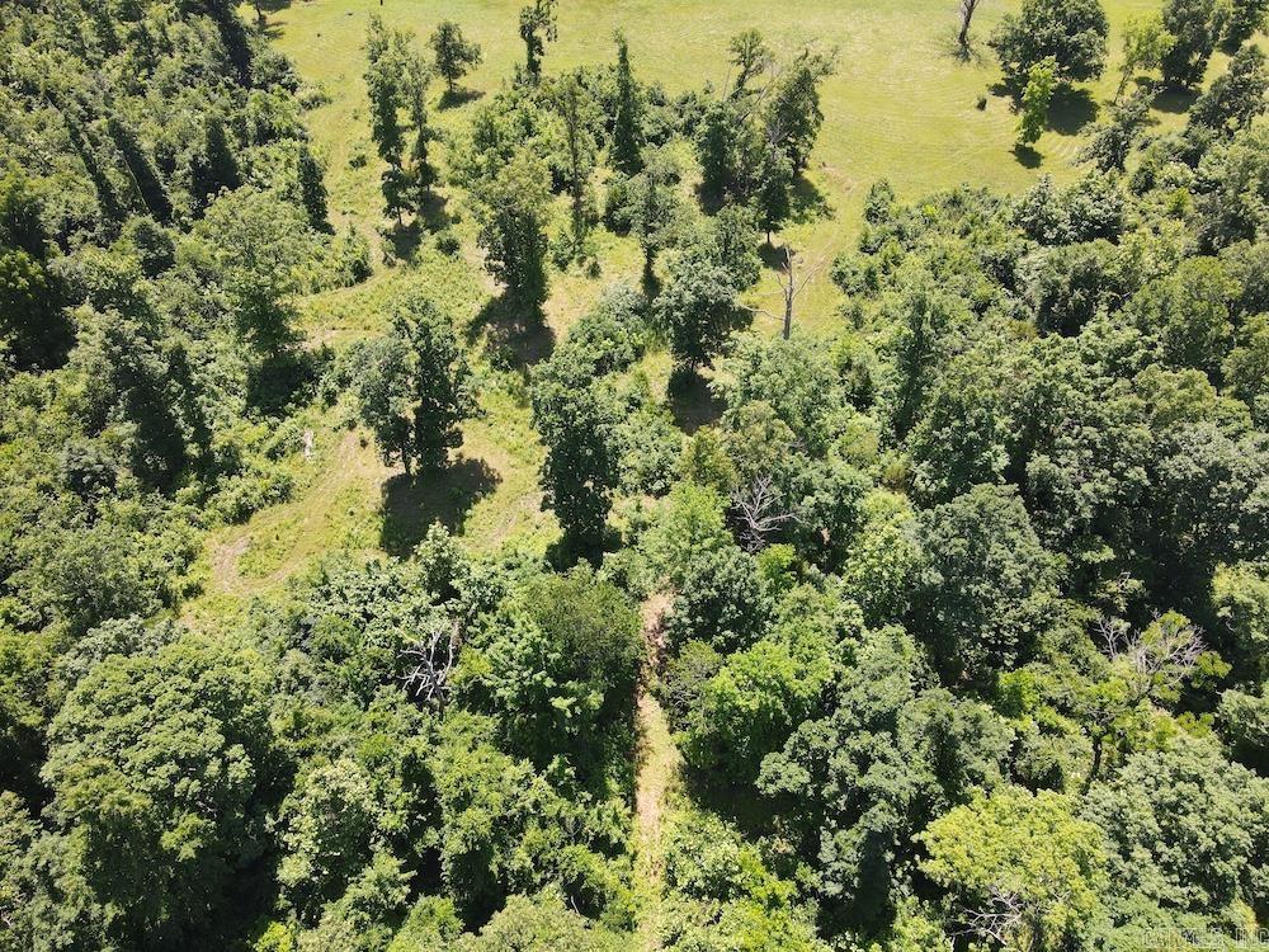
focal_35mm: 24
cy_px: 476
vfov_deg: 56.8
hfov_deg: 71.6
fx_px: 880
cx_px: 634
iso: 130
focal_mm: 4.5
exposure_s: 1/15
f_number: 2.8
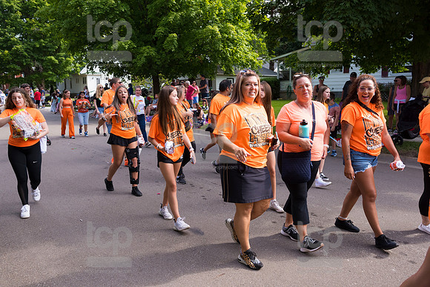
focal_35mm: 31
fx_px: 370
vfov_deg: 42.3
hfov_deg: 60.3
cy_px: 144
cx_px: 215
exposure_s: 1/500
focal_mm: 31
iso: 500
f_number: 6.3
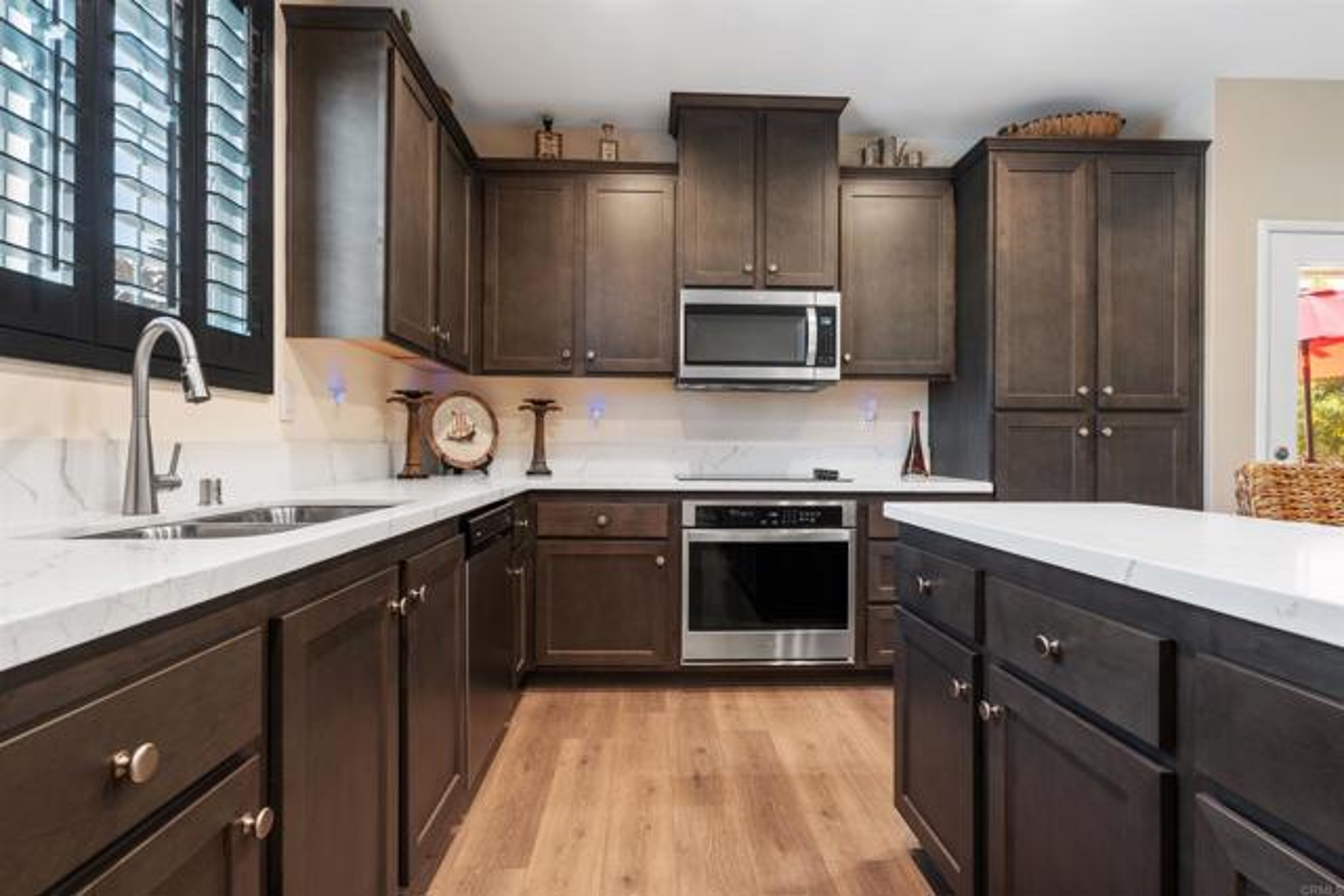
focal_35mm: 16
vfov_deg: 73.8
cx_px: 672
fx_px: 597
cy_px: 448
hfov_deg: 96.7
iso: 250
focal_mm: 16
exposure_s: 1/3
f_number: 8
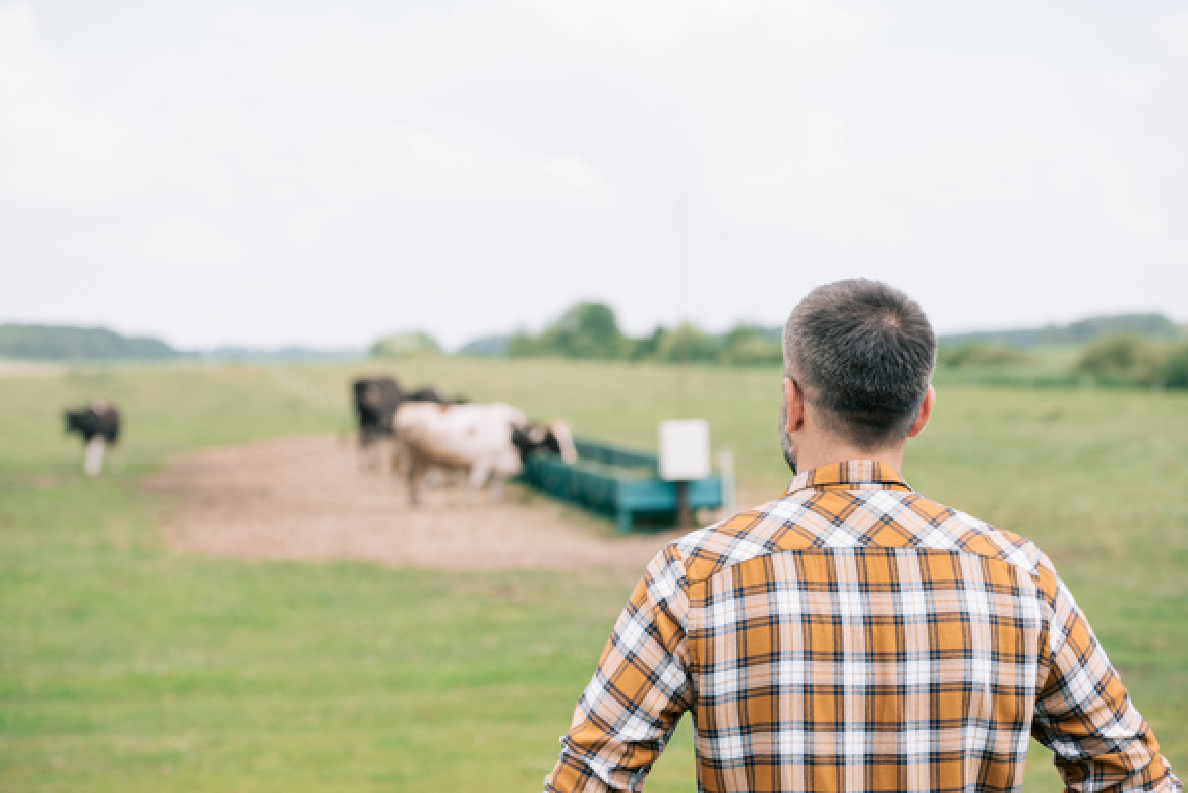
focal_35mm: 85
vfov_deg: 16.1
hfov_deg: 23.9
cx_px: 594
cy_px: 396
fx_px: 2806
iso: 125
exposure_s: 1/400
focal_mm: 85
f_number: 4.5
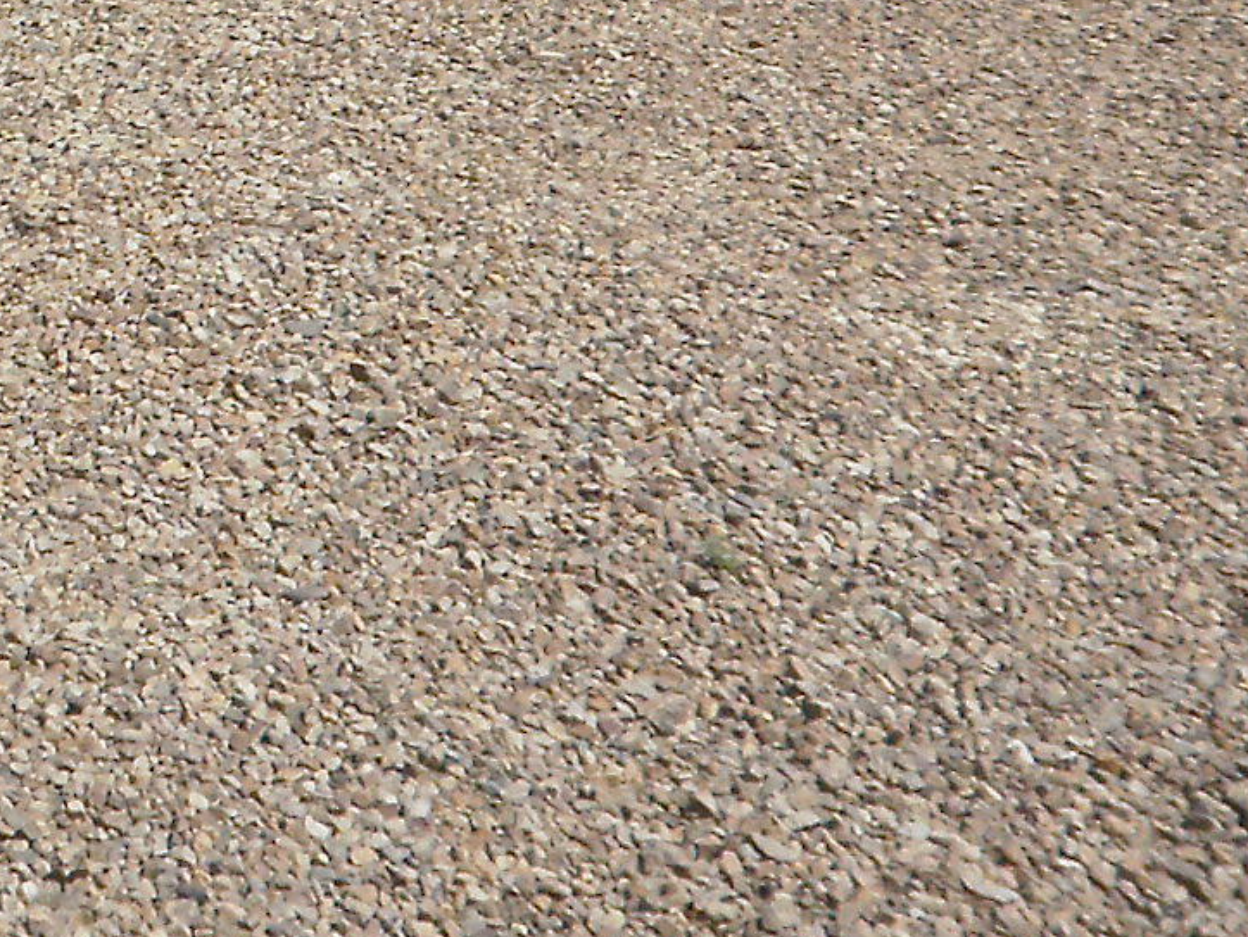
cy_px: -530
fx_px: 3318
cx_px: -611
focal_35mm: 92
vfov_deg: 14.8
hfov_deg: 18.8
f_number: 7.8
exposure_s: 1/400
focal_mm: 4.65
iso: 100
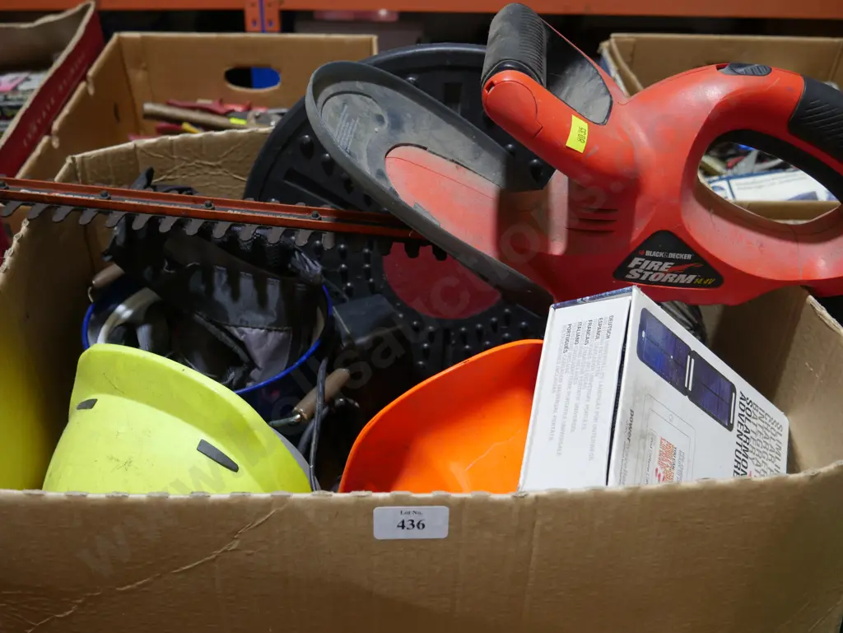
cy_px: 316
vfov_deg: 41.8
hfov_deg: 53.9
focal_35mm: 34
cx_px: 422
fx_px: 828
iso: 250
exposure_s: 1/60
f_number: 4
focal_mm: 17
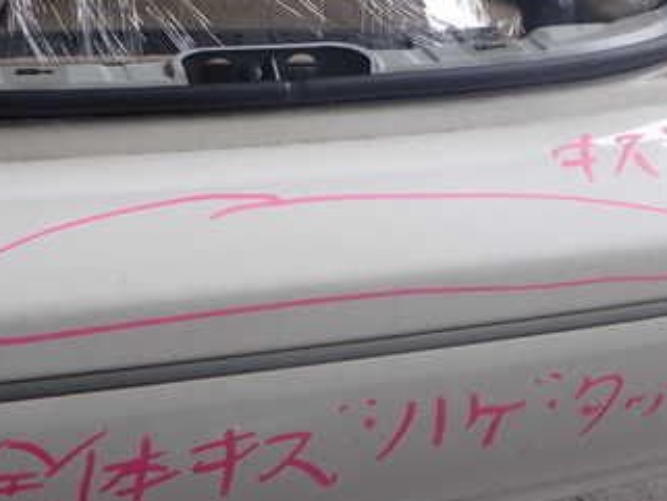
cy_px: 368
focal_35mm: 56
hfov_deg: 34.3
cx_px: 285
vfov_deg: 25.8
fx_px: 1079
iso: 100
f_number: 3.2
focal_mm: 5.4
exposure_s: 1/125
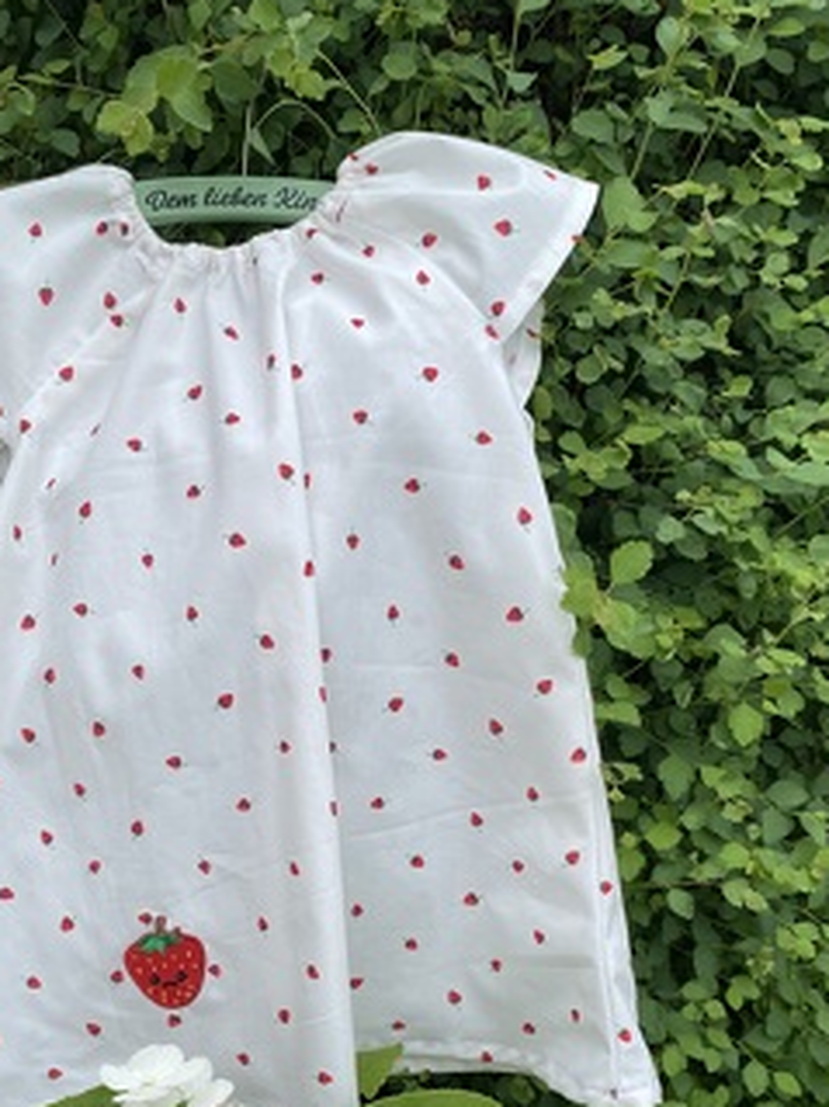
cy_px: 760
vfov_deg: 48.0
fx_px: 1214
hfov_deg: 37.5
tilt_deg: -16.8
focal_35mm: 38
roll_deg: -0.1
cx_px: 323
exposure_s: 1/1779
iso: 32
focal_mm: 4.25
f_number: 1.8
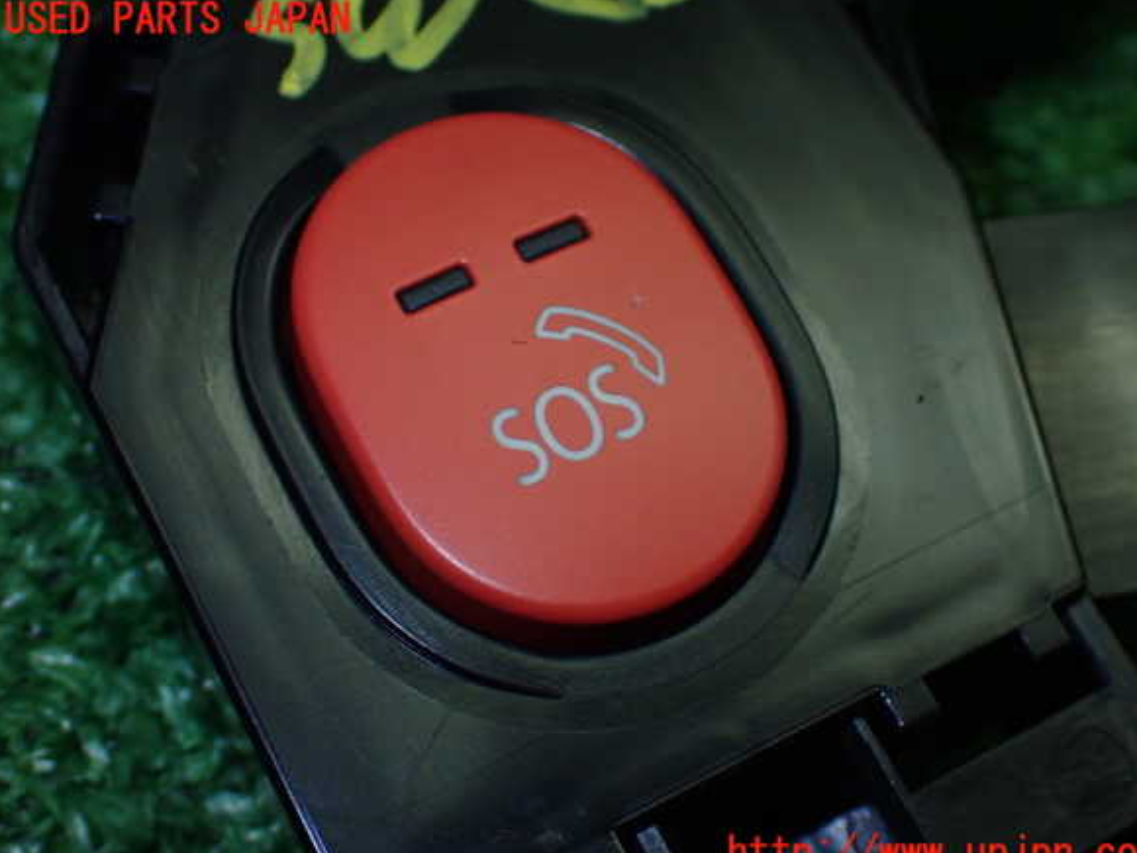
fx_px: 1971
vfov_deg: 24.4
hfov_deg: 32.2
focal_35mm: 60
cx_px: 582
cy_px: 437
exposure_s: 1/250
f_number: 3.5
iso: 500
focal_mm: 10.35
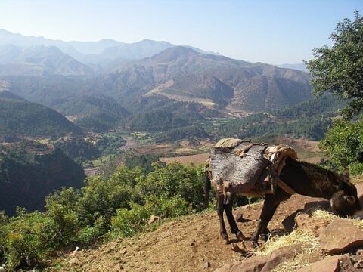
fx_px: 398
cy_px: 136
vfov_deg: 37.7
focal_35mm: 38
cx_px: 182
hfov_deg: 49.0
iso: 64
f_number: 6.6
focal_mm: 6.3
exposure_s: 1/160
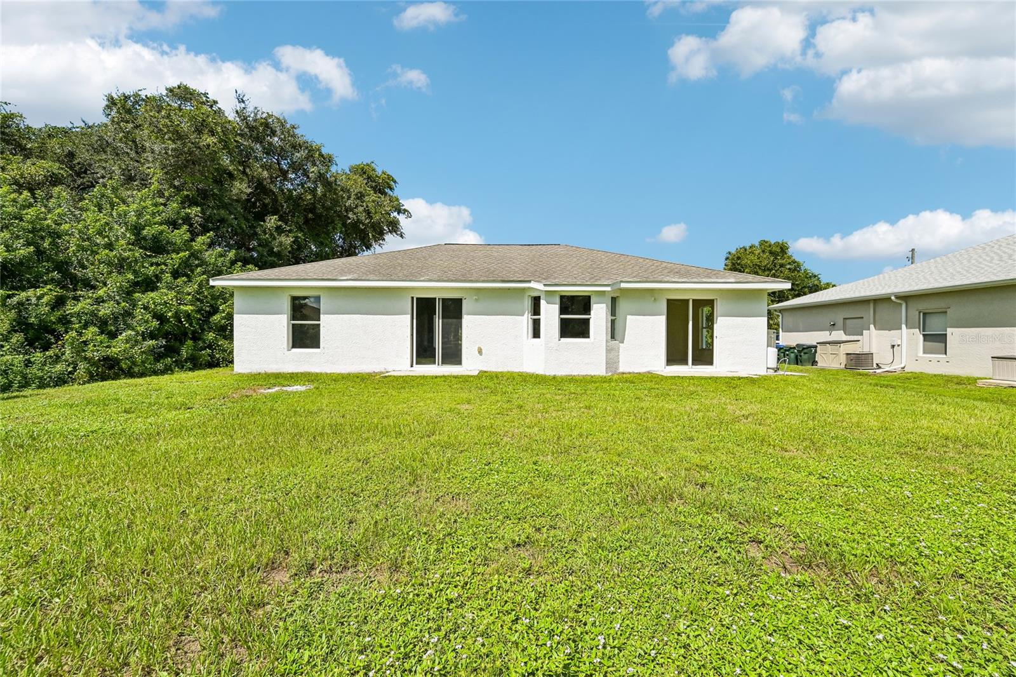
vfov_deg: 81.2
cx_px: 508
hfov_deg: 104.3
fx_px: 395
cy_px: 338
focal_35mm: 14
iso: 400
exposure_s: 1/1600
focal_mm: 14
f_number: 8
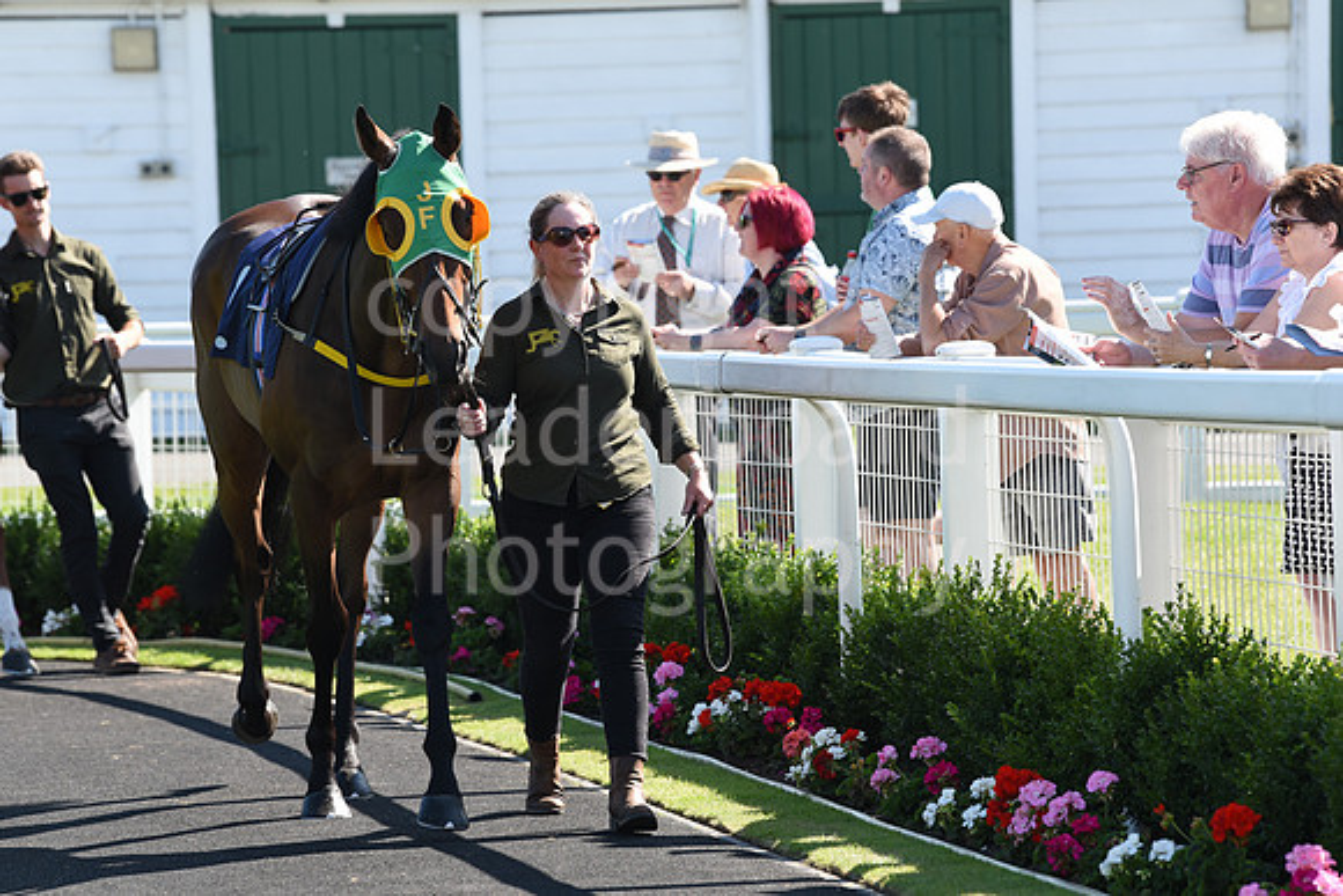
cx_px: 672
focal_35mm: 200
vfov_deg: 6.9
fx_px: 7463
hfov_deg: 10.3
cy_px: 448
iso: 400
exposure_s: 1/640
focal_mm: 200
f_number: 6.3
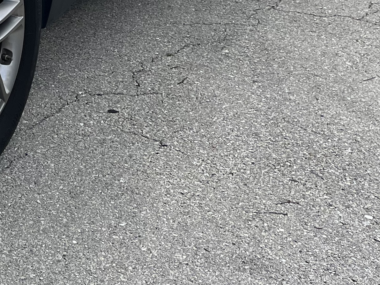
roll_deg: -0.9
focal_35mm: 88
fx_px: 966
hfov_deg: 19.6
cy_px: -192
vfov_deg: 15.0
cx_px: -179
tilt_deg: -7.9
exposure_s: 1/3135
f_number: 1.6
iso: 50
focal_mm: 5.1
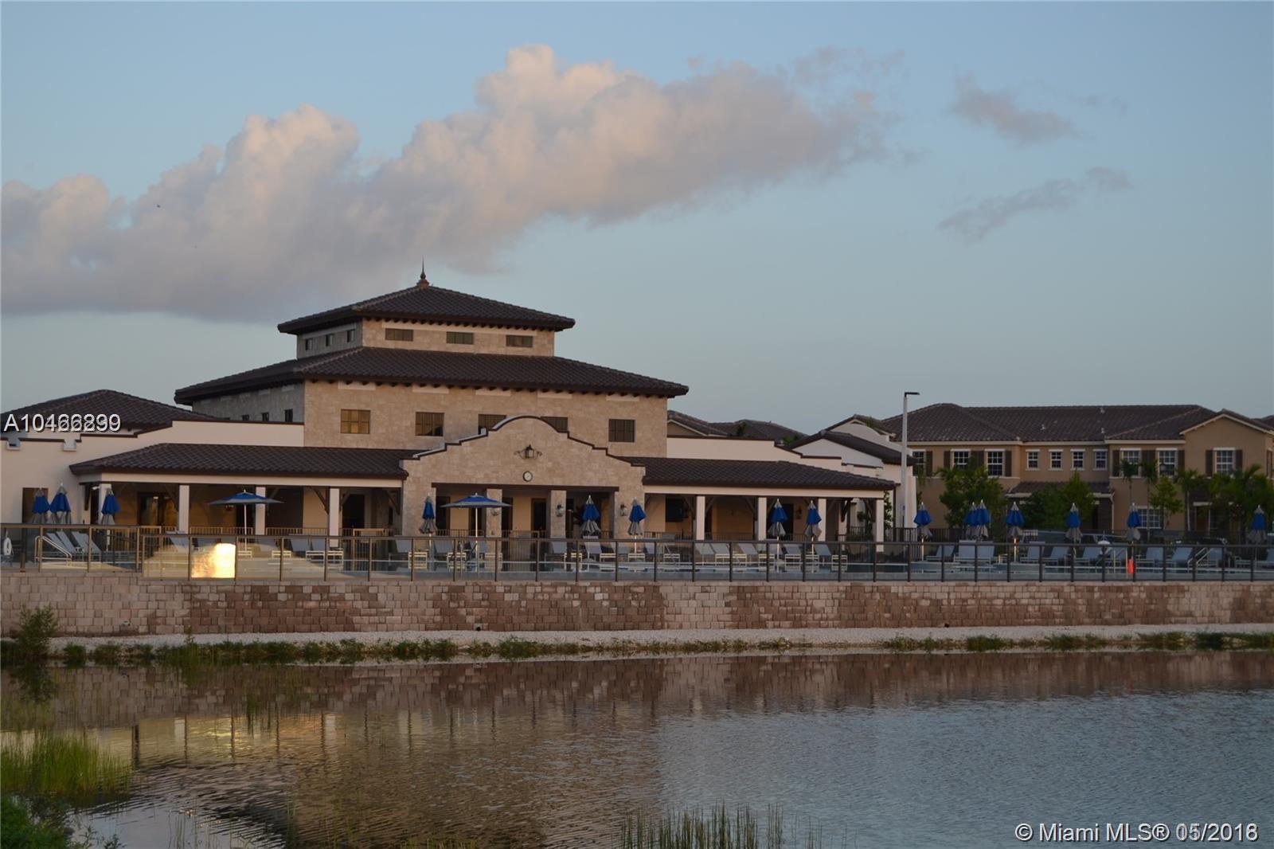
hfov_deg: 33.4
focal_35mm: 60
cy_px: 424
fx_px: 2123
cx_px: 637
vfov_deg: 22.6
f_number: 5.6
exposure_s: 1/125
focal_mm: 40
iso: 100
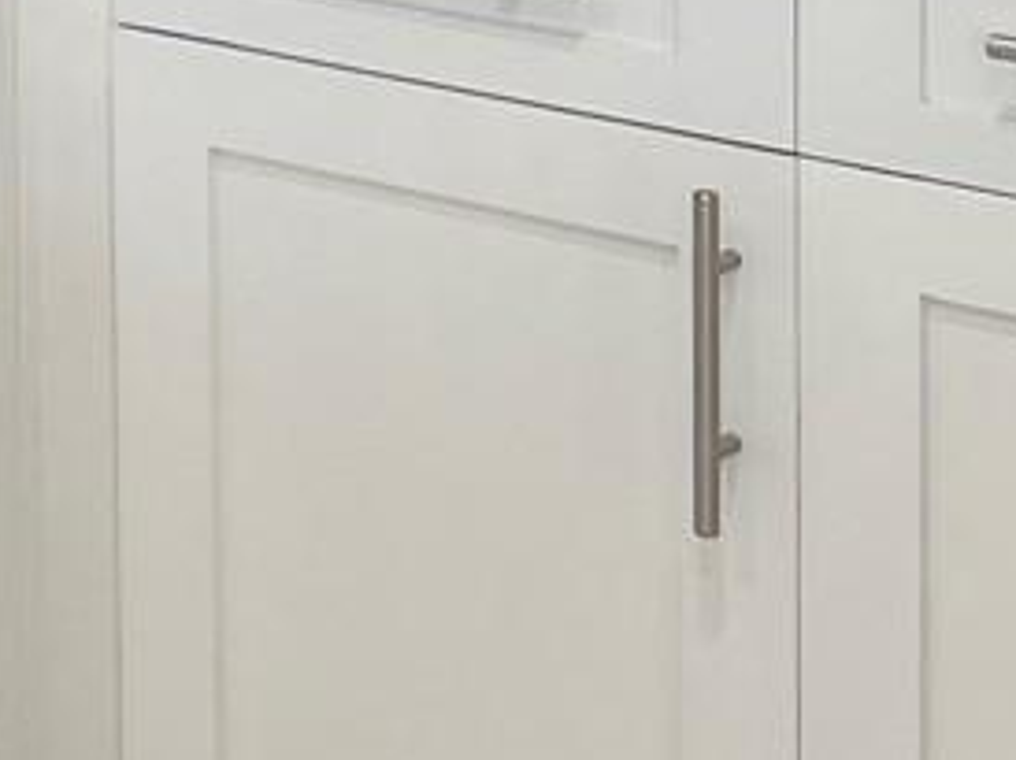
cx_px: -1454
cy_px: -675
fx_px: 4457
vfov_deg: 9.2
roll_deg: +3.0
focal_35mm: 152
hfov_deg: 10.9
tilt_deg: -6.0
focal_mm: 5.7
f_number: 1.5
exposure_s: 1/120
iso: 100
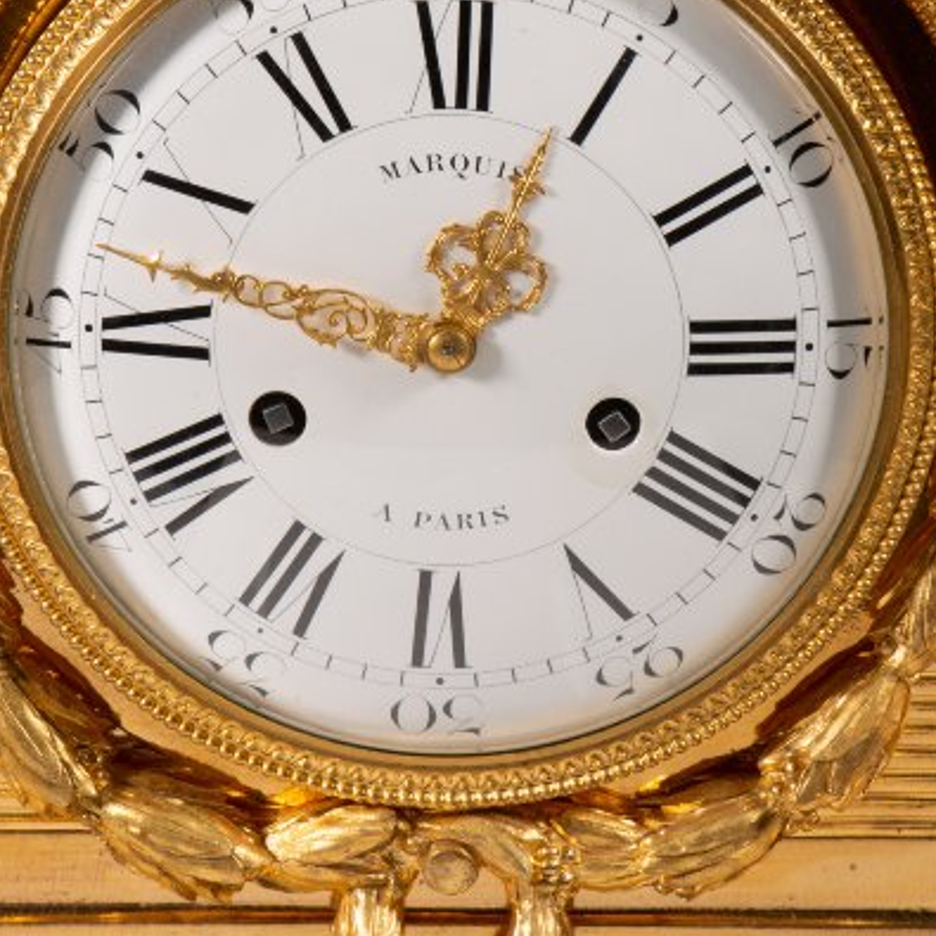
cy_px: 274
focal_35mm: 271
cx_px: 493
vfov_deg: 6.5
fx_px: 8290
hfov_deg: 6.5
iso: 100
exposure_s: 1/4
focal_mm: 105
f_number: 16
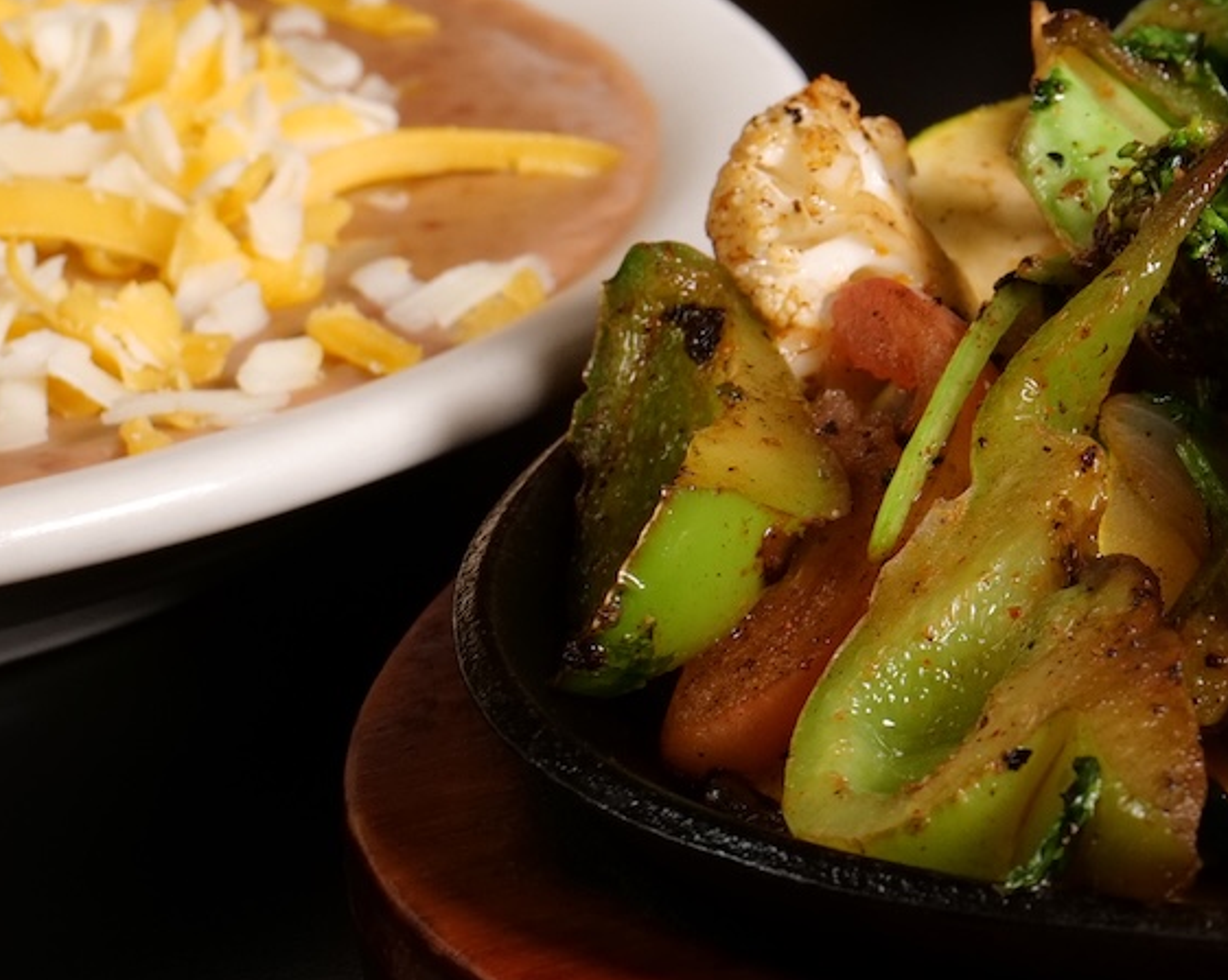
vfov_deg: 10.0
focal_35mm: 154
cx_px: 2167
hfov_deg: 11.6
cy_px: 255
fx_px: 5593
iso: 1250
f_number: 11
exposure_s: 1/13
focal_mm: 46
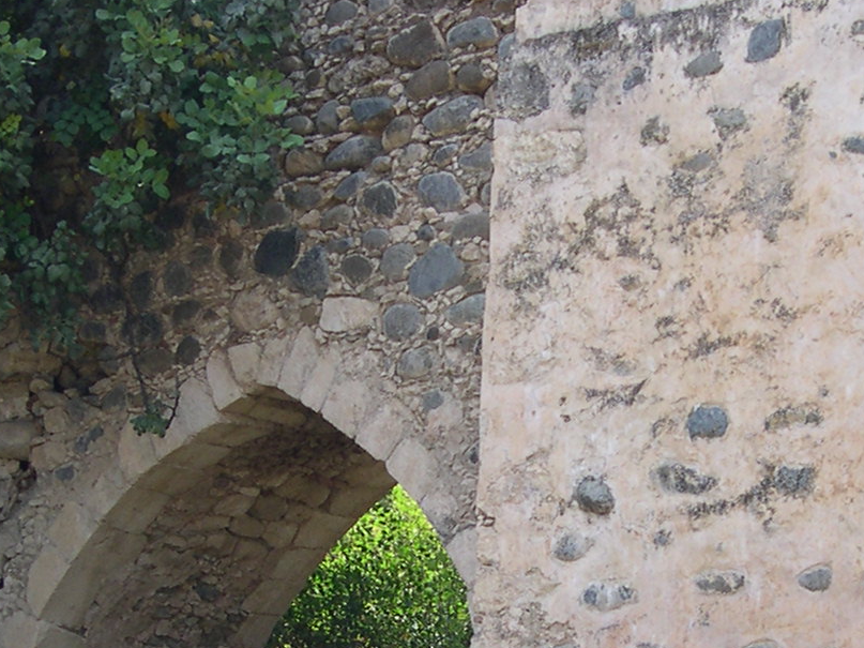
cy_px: 590
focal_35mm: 107
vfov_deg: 13.7
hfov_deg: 18.4
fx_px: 2670
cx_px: 517
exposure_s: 1/358
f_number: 2.8
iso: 100
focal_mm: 8
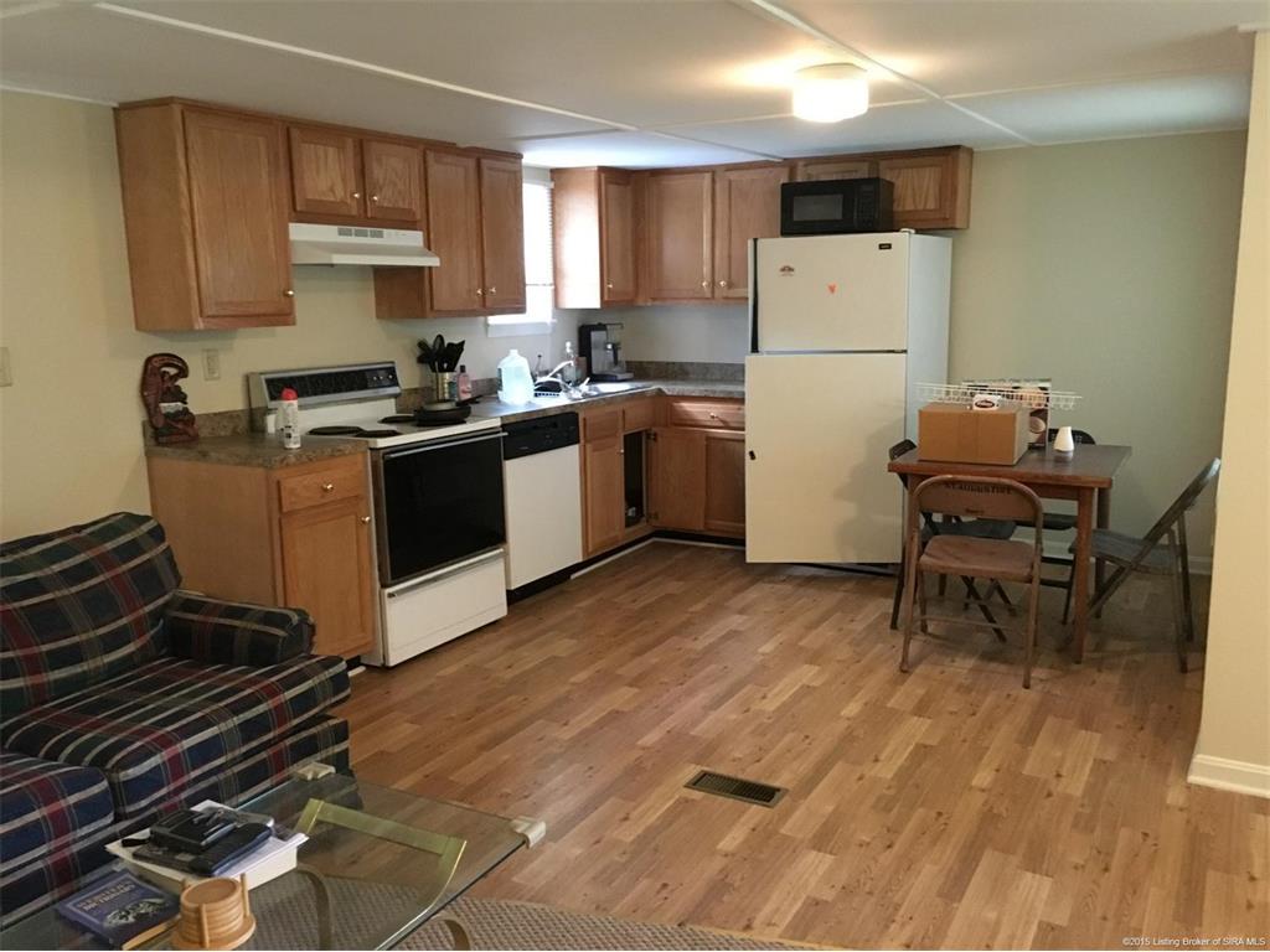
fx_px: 1064
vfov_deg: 48.2
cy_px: 476
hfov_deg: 61.7
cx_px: 635
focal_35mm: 29
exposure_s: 1/15
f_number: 2.2
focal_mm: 4.15
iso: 320
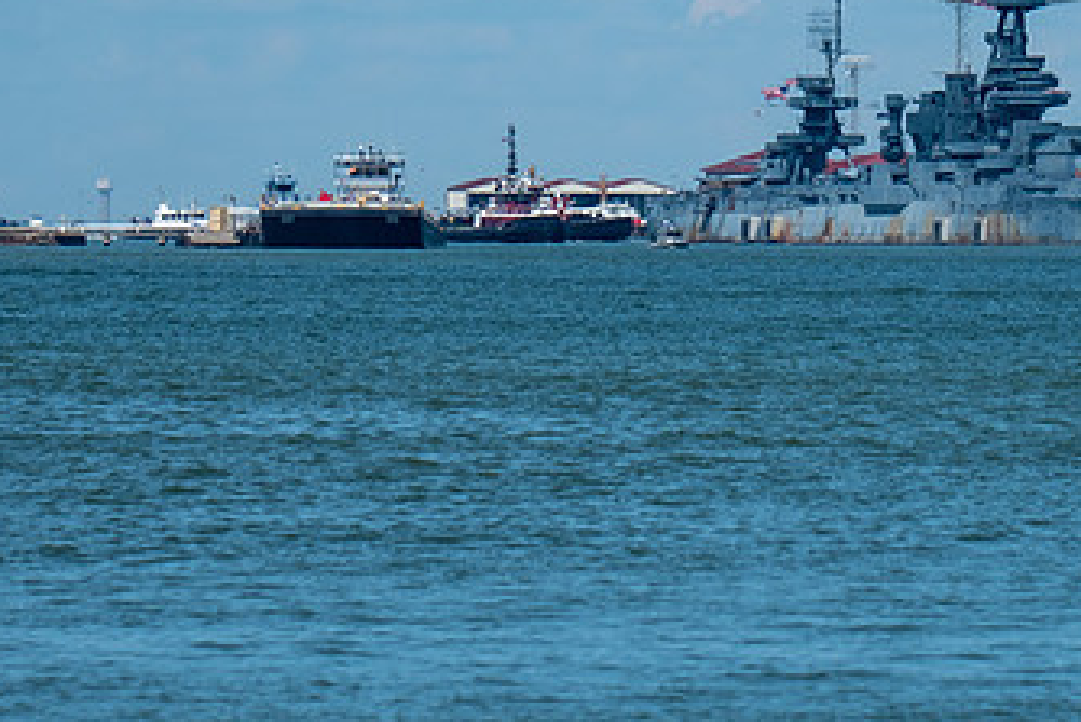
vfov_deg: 2.6
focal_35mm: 536
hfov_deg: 3.8
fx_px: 16101
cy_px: 189
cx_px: 715
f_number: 5.6
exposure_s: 1/1800
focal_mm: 200
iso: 200
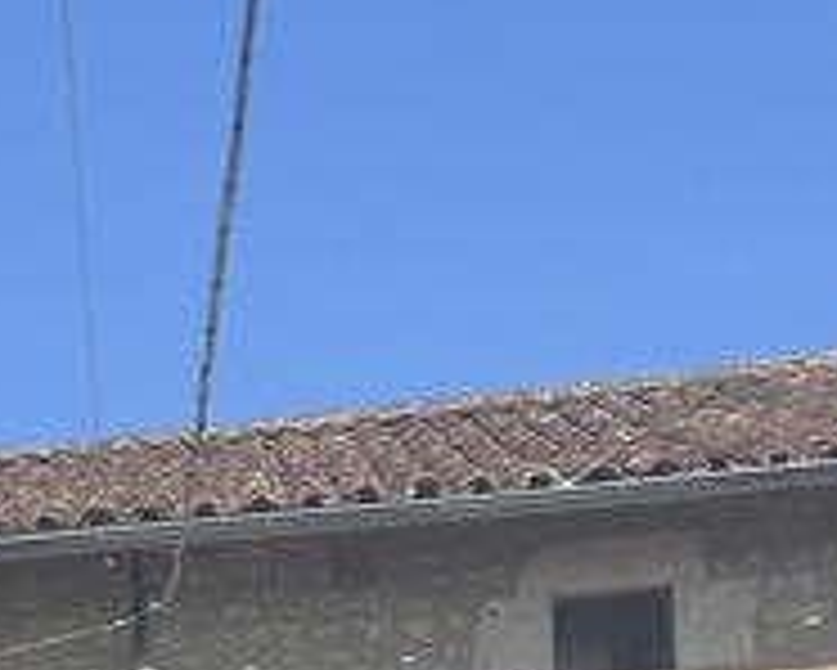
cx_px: -468
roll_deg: -0.1
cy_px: 1192
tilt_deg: +3.3
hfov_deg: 16.0
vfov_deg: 12.9
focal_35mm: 109
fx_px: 2702
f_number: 1.6
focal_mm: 5.1
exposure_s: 1/3623
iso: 50
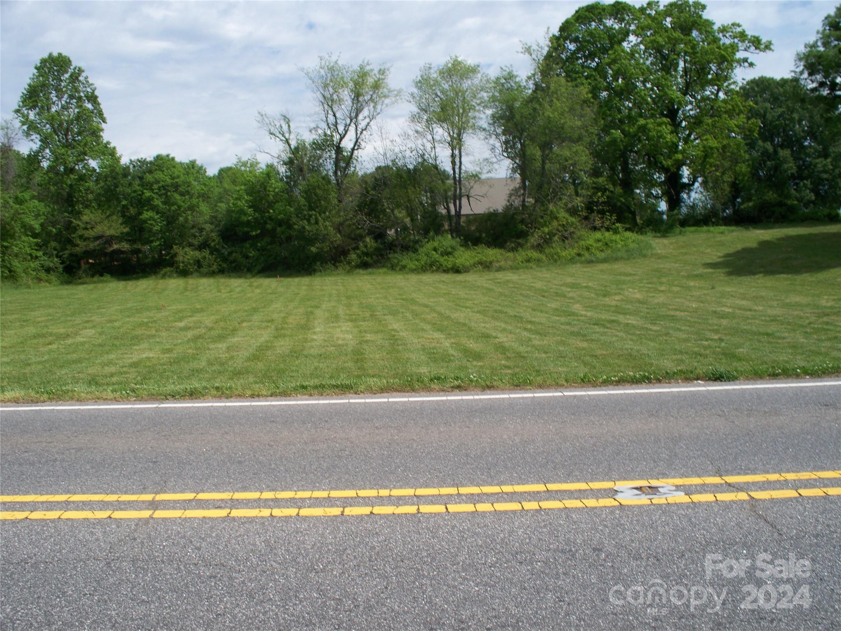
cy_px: 316
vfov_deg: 39.7
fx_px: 875
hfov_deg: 51.4
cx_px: 420
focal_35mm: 36
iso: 64
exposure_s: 1/500
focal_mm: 7.54
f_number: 5
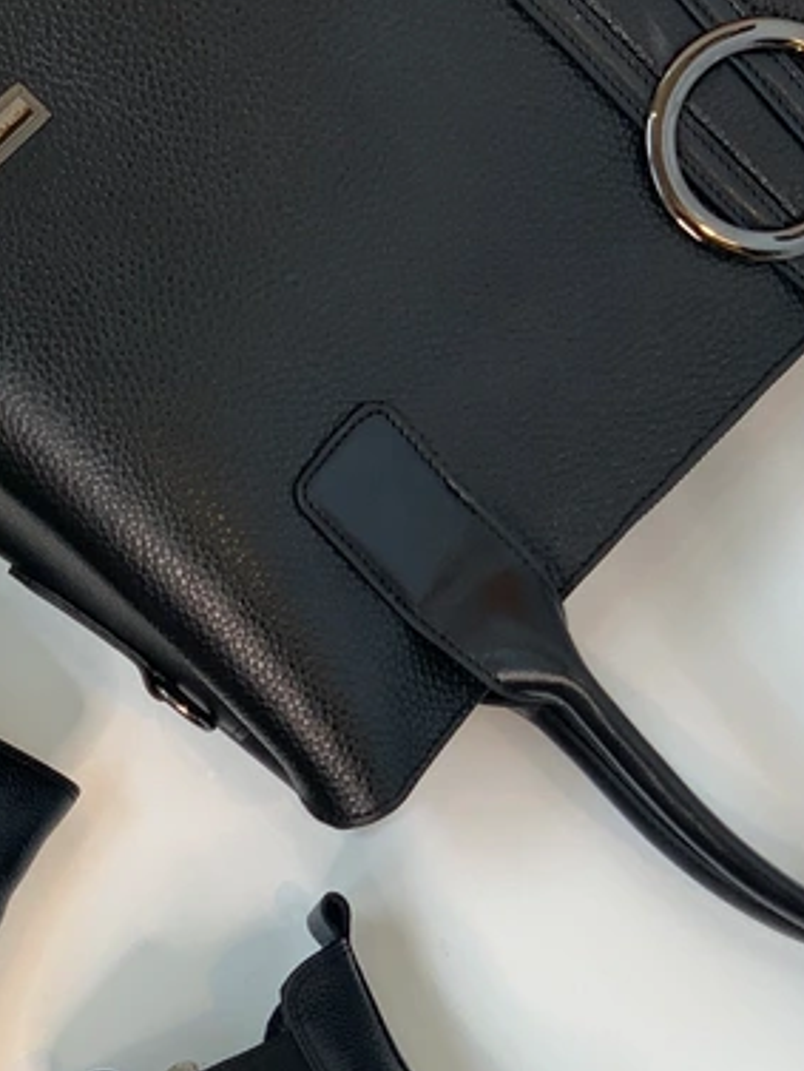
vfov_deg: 14.3
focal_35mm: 138
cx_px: 253
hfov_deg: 10.7
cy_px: 756
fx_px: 4271
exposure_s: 1/50
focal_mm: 6
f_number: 2.4
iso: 64
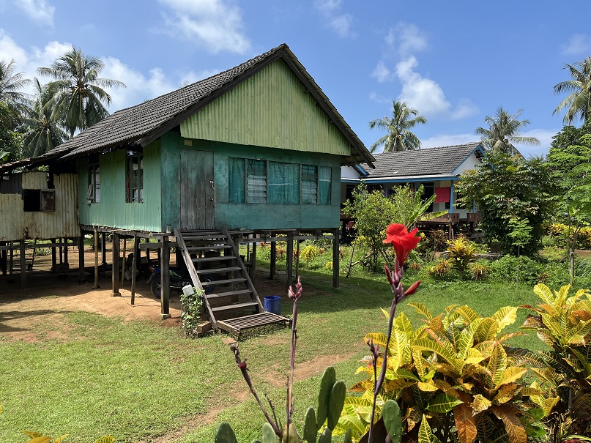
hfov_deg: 67.3
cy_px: 222
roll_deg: -0.6
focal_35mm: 26
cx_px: 296
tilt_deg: -1.2
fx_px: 444
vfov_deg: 53.1
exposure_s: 1/1862
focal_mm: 5.1
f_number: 1.6
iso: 50
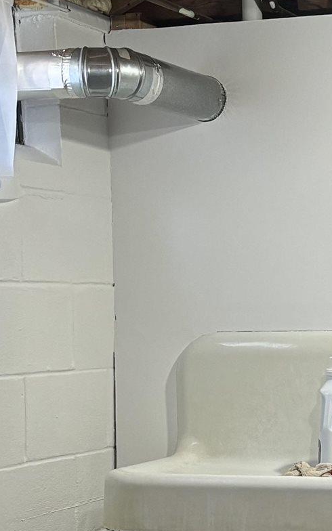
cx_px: 313
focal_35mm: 108
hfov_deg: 12.0
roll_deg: +0.8
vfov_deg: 18.9
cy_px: 479
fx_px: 1564
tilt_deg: -6.6
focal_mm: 5.96
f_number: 1.6
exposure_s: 1/60
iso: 125
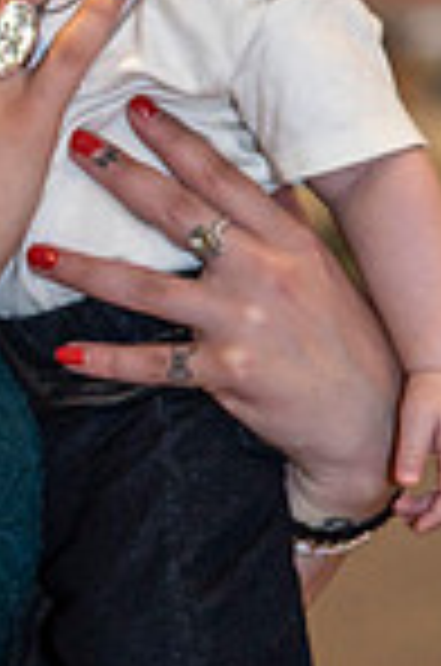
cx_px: -202
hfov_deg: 3.7
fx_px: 6756
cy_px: 225
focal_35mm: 366
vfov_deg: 5.6
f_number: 4
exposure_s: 1/200
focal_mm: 120
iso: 640
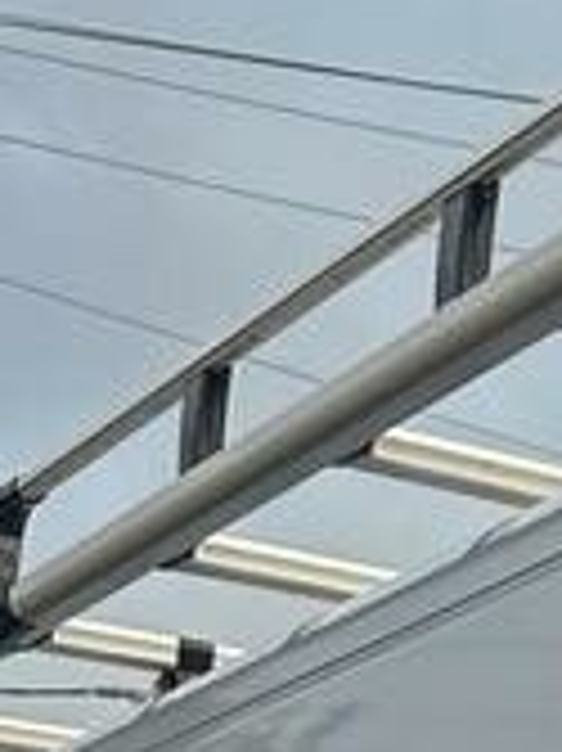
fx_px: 2796
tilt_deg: -5.9
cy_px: 1639
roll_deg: +1.9
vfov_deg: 12.8
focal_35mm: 129
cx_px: 791
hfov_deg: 11.1
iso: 80
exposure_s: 1/121
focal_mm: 6.86
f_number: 1.78
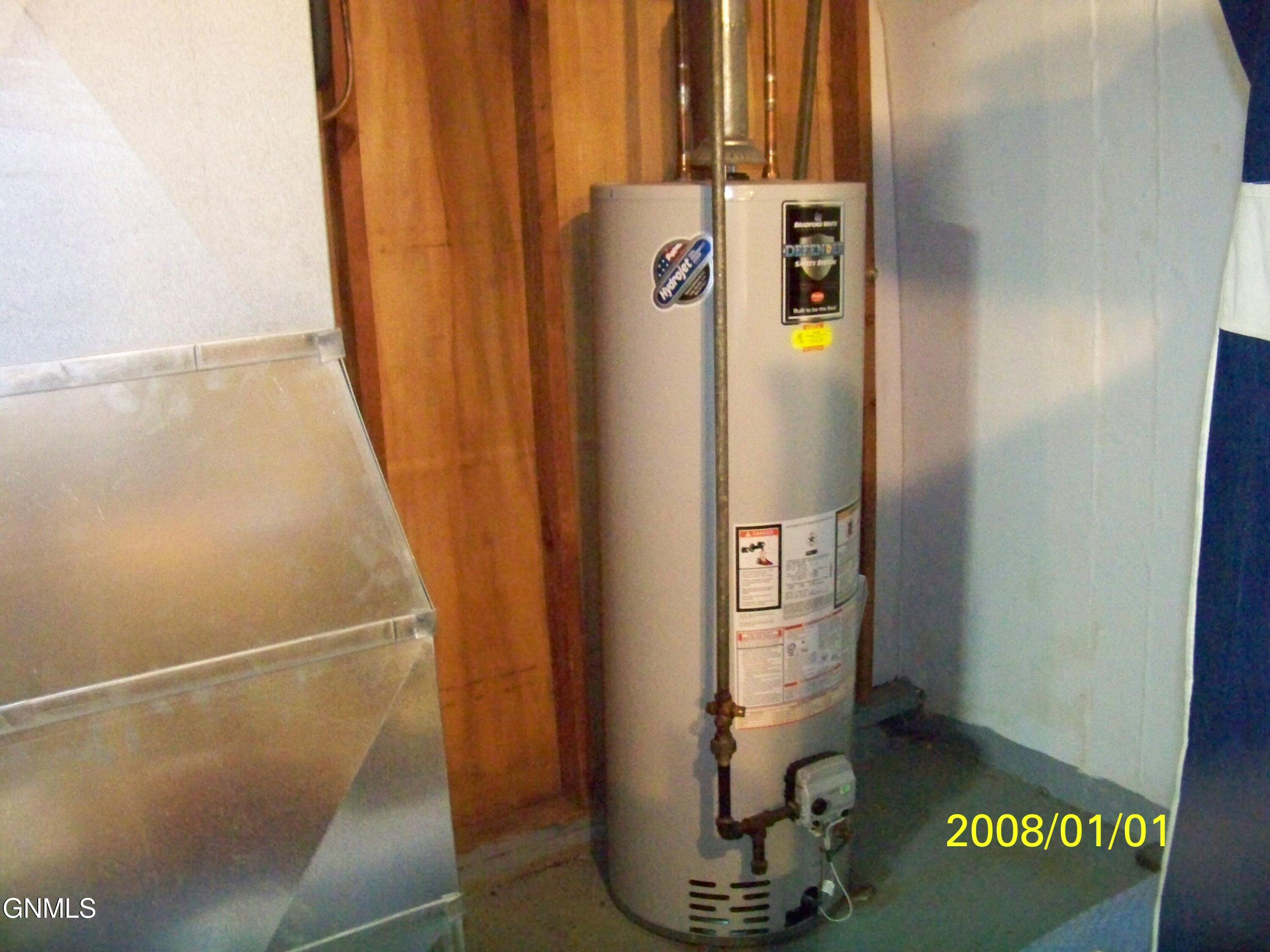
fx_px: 1211
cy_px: 476
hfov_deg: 55.4
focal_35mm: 33
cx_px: 635
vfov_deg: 42.9
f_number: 2.8
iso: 1600
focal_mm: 5.85
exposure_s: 1/30
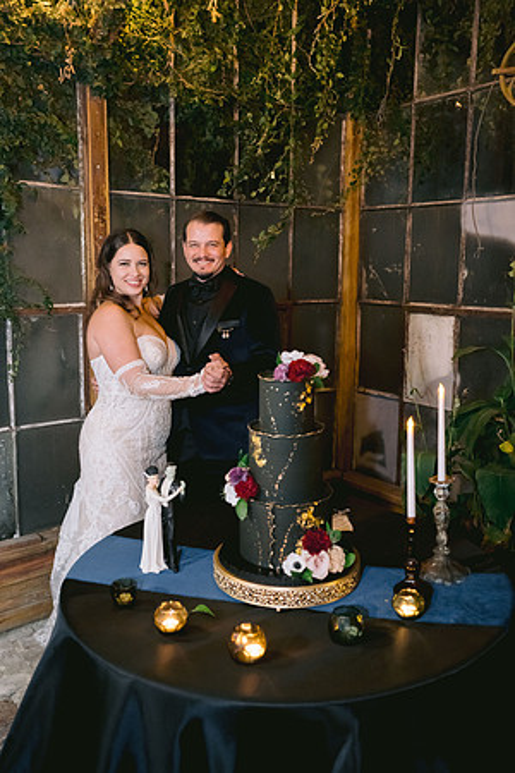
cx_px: 258
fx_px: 751
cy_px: 386
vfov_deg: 54.4
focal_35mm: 35
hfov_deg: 37.9
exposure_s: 1/60
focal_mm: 35
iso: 3200
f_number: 2.8
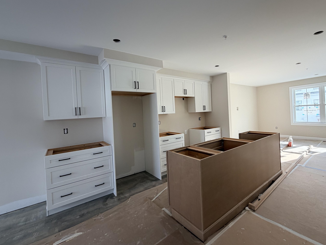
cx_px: 173
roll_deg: +3.2
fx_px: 151
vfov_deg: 78.0
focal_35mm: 16
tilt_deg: +1.1
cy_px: 114
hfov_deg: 94.4
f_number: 2.2
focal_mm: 2.22
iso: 50
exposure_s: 1/121
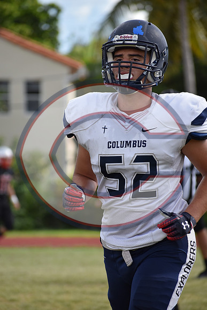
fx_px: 2586
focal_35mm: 300
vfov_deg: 6.9
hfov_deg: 4.6
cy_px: 155
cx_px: 104
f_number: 5.6
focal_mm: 200
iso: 400
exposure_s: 1/1600
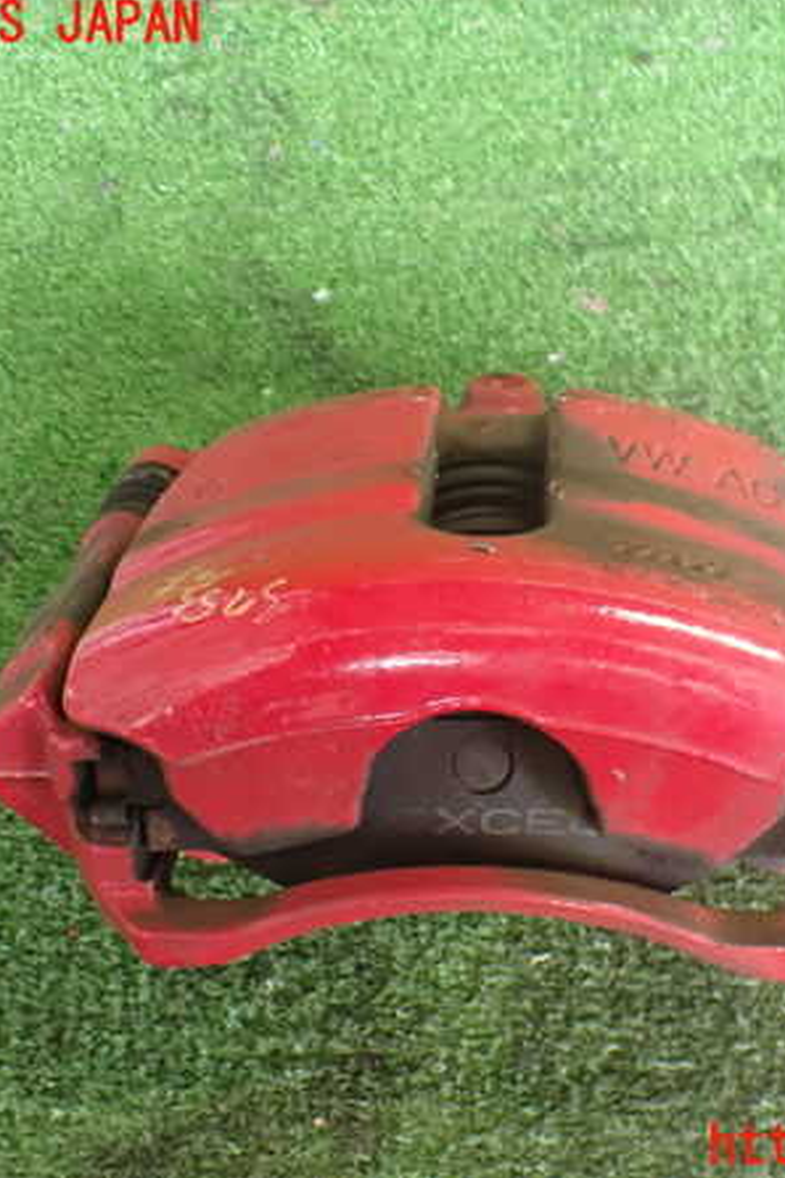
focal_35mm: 42
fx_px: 1375
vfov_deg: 46.4
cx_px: 513
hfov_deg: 31.7
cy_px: 586
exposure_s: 1/80
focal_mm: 5.4
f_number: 2.3
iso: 800
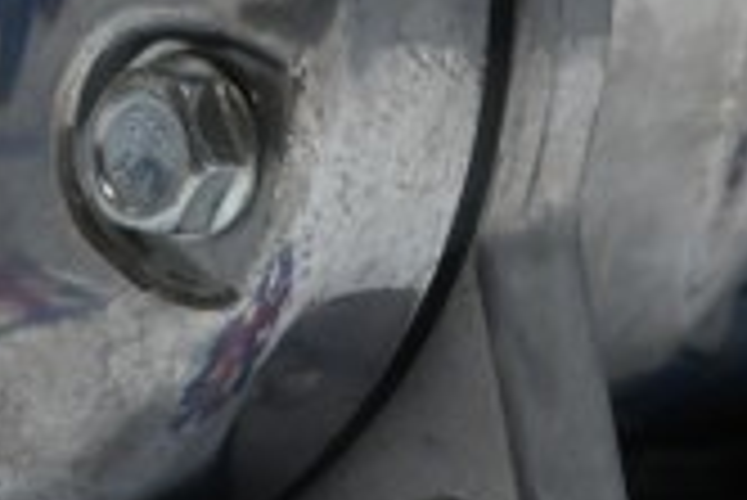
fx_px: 5628
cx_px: 450
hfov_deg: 7.6
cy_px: -162
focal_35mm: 271
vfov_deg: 5.1
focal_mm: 50
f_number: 6.3
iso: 1400
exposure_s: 1/80
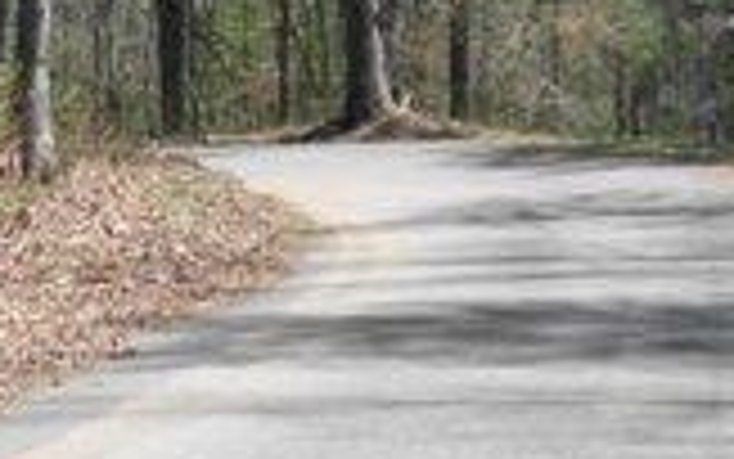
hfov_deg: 10.8
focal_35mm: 187
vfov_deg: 6.9
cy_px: -180
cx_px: -329
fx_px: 3742
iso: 100
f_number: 8.3
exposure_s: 1/139
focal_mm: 6.57
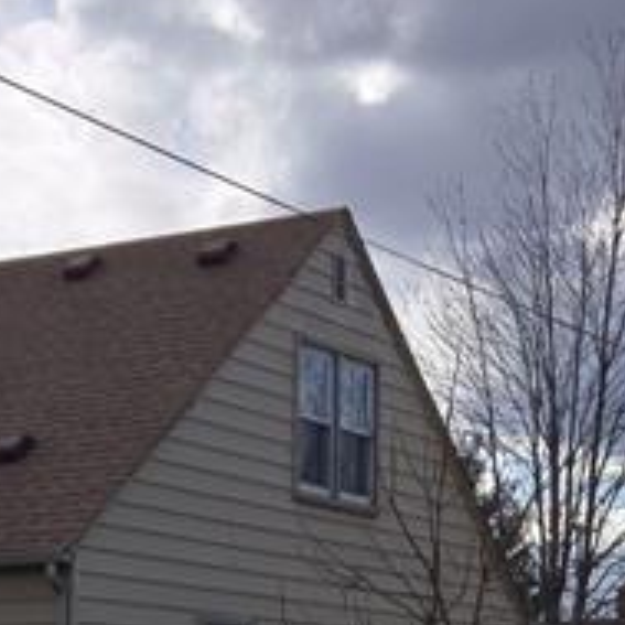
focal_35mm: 110
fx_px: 2247
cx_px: 159
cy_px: 1124
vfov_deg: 14.1
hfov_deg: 15.8
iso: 25
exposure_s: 1/2643
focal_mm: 5.4
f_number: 1.8
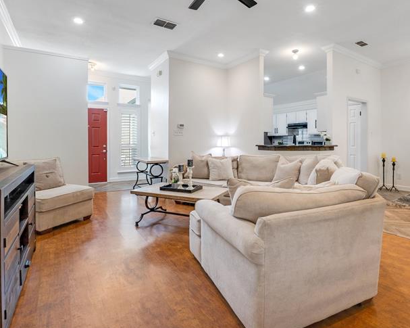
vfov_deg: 70.5
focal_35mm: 19
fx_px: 230
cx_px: 215
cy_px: 143
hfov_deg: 83.2
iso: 500
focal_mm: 12
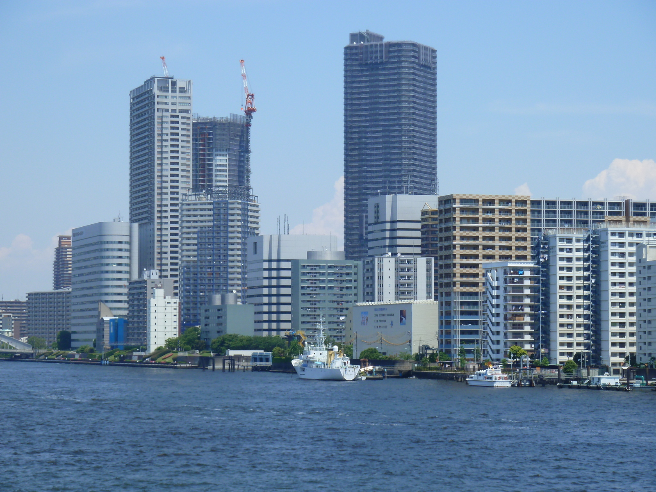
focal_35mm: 111
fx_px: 2104
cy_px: 246
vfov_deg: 13.3
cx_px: 328
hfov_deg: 17.7
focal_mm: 18.2
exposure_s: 1/500
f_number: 4.4
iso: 80
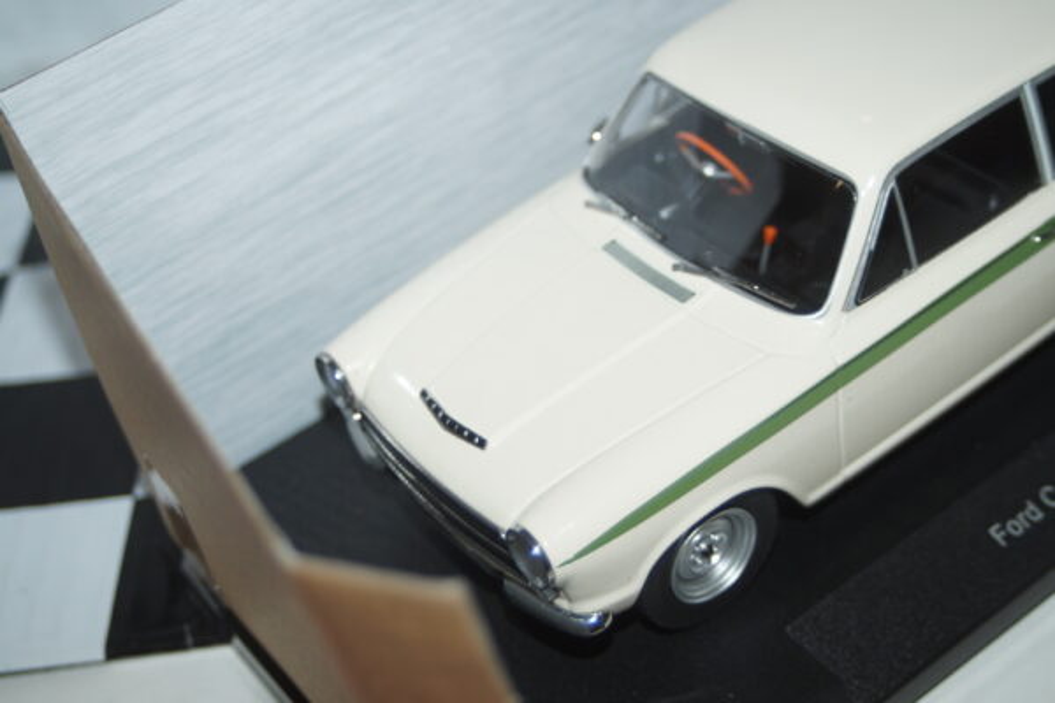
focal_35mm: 60
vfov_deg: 22.6
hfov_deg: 33.4
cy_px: 352
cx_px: 528
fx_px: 1758
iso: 200
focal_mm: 40
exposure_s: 1/160
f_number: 4.5
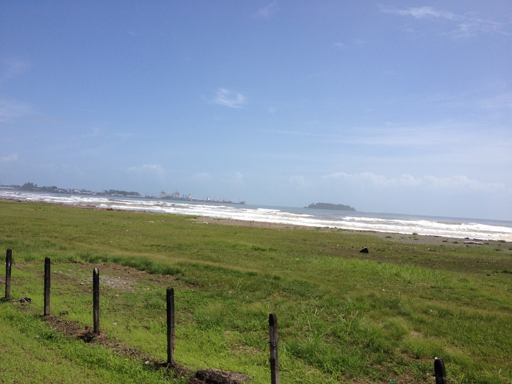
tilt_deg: -0.1
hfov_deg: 52.6
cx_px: 256
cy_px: 192
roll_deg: -1.8
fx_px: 518
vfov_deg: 40.7
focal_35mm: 35
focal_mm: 4.28
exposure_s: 1/2632
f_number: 2.4
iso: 50
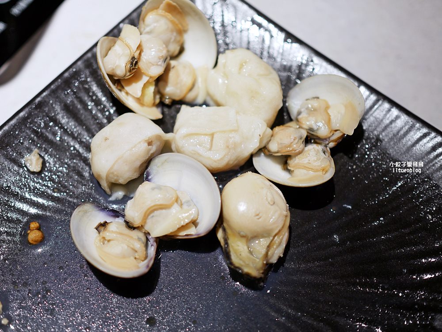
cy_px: 166
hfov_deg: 38.2
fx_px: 639
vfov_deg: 29.1
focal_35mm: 50
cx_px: 221
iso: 200
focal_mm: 25
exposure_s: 1/200
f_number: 1.8
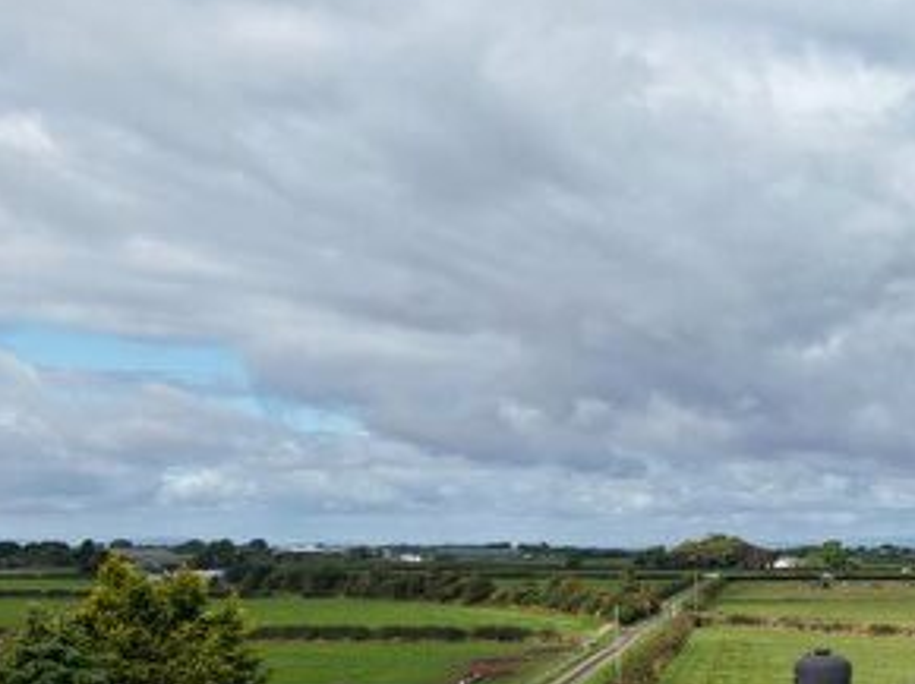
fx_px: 1532
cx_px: 969
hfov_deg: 30.3
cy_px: 809
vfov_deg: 23.2
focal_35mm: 58
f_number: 1.8
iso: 120
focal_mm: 8.67
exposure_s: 1/3200
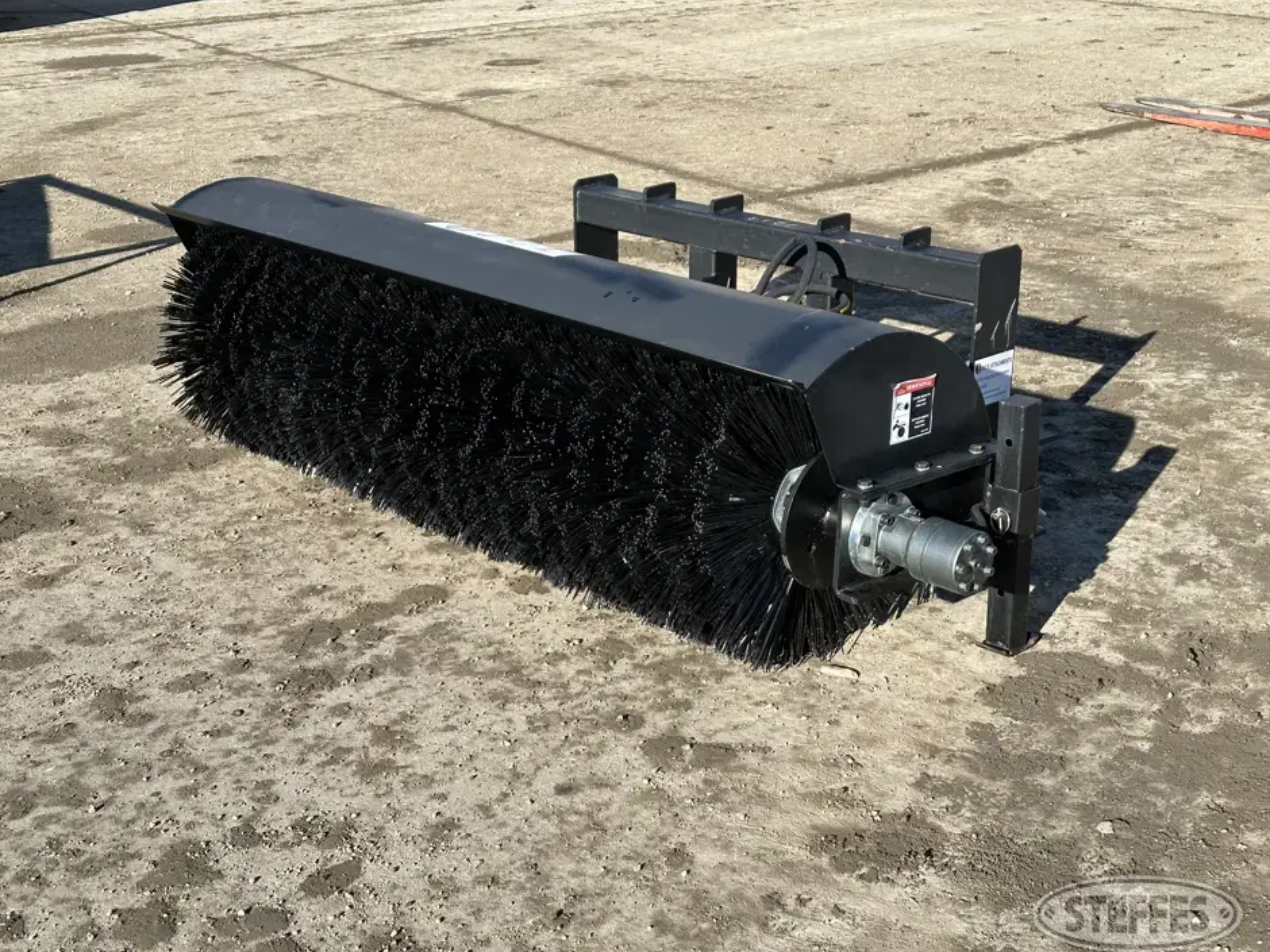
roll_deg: +2.6
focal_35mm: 49
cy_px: 482
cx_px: 623
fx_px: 1798
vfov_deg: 29.7
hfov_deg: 38.9
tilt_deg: -20.8
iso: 64
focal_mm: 6.86
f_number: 1.78
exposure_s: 1/2114
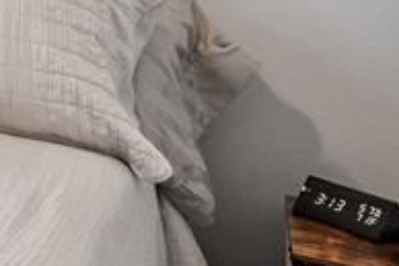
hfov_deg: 16.1
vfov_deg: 16.1
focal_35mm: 79
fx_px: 875
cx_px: -498
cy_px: -109
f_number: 8
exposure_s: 1/8
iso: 800
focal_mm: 15
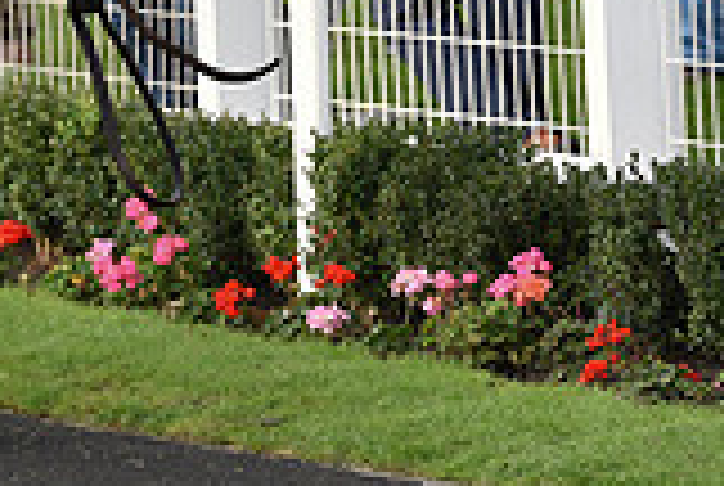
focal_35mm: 576
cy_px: -133
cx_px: -553
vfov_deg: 2.4
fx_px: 11605
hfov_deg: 3.6
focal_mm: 160
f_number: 4.5
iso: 640
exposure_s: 1/640
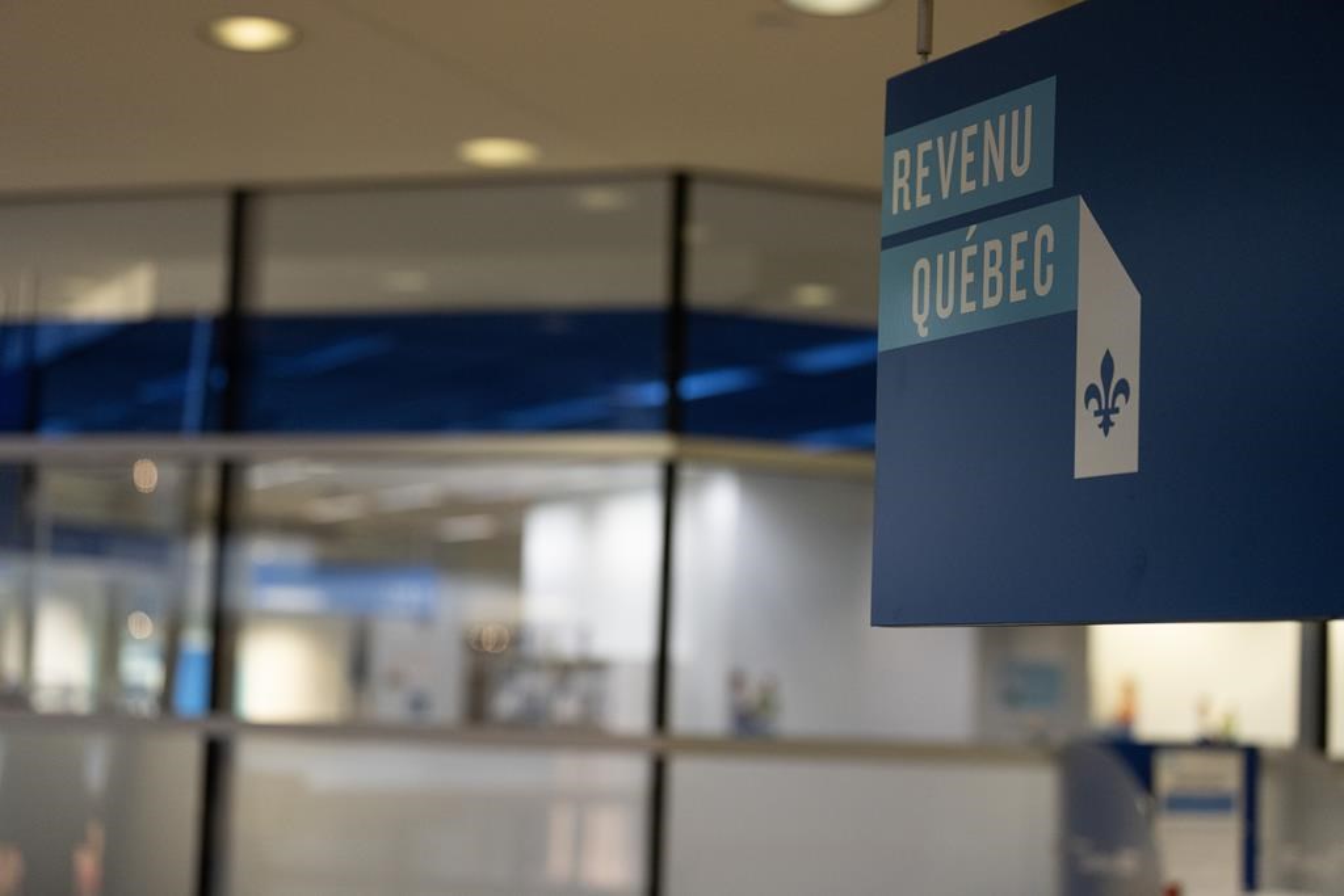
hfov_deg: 28.8
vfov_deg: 19.5
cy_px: 448
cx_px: 672
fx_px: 2614
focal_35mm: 70
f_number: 3.2
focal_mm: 70
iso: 2500
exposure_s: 1/250
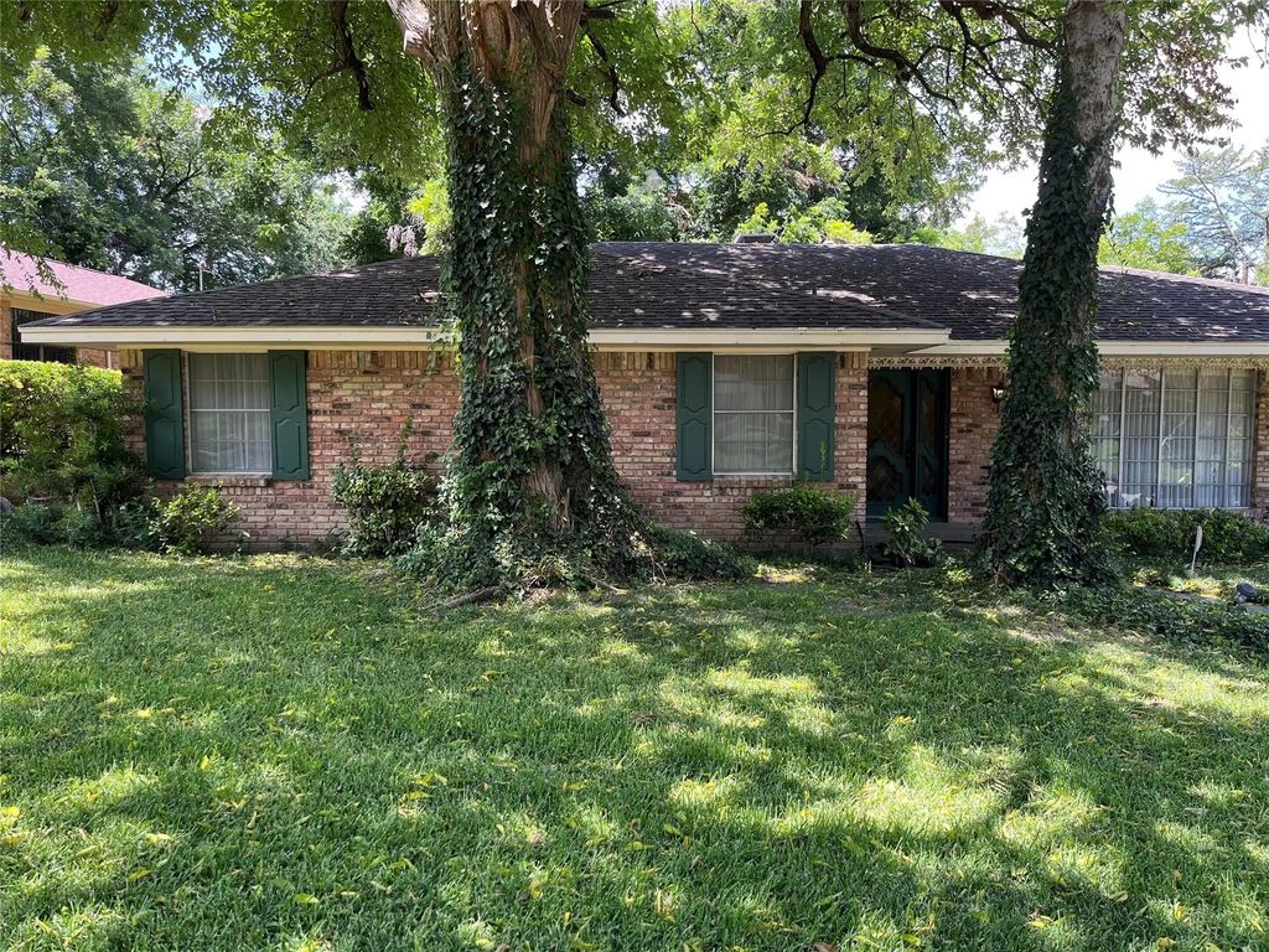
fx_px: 953
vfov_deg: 53.1
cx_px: 634
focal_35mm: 26
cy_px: 476
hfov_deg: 67.3
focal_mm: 5.1
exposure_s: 1/235
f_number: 1.6
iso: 40
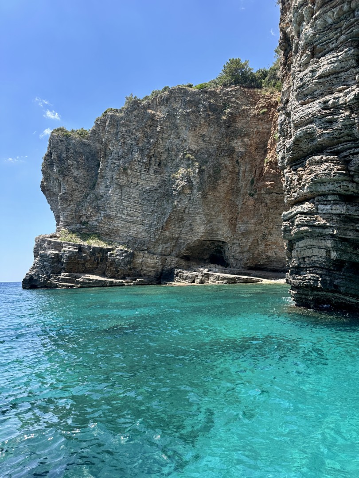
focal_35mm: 24
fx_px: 332
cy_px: 239
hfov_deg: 56.8
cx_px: 180
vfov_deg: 71.6
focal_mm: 6.86
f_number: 1.78
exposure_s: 1/1517
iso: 80
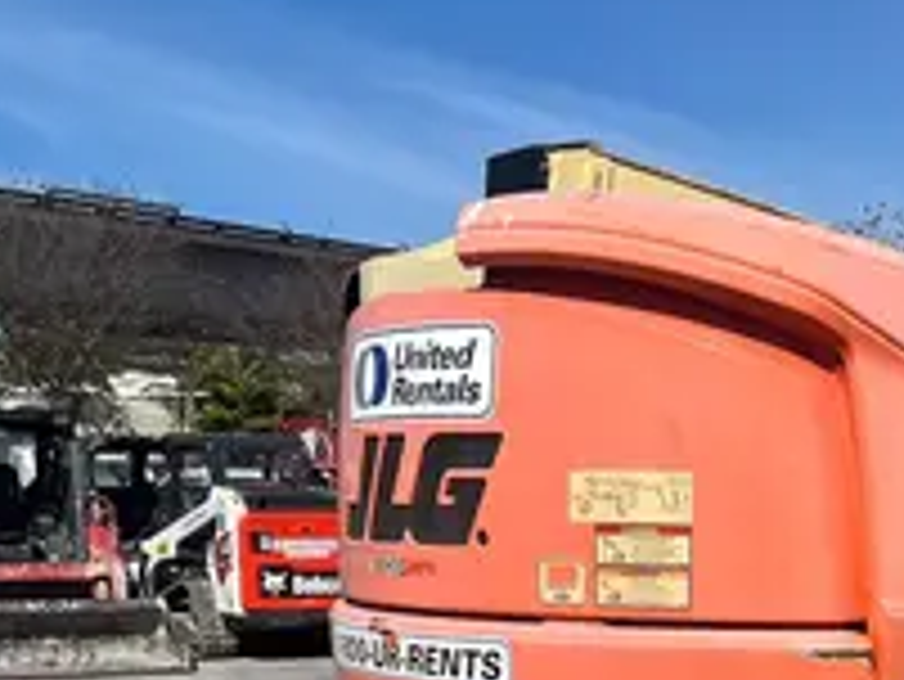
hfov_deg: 25.5
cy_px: 736
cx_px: 976
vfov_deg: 19.9
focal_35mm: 71
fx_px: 1855
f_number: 1.6
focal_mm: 5.1
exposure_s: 1/5556
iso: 50
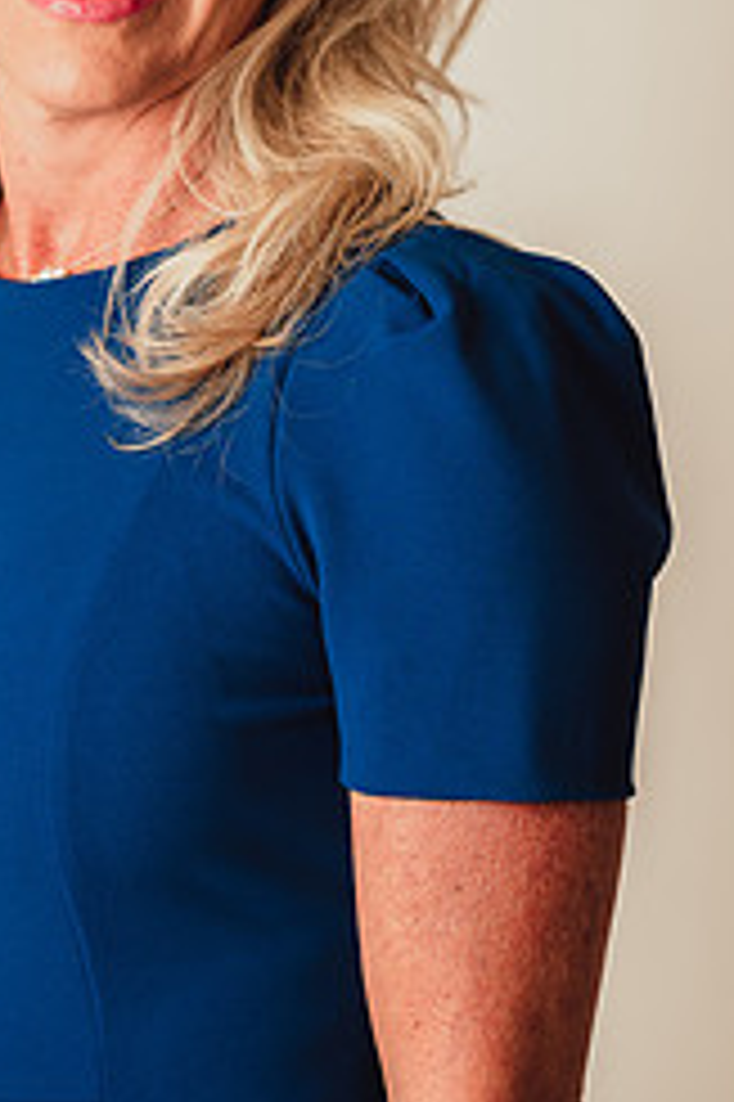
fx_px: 4777
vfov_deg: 13.1
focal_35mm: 156
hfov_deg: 8.8
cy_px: 139
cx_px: 216
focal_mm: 85
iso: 200
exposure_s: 1/160
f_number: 2.8
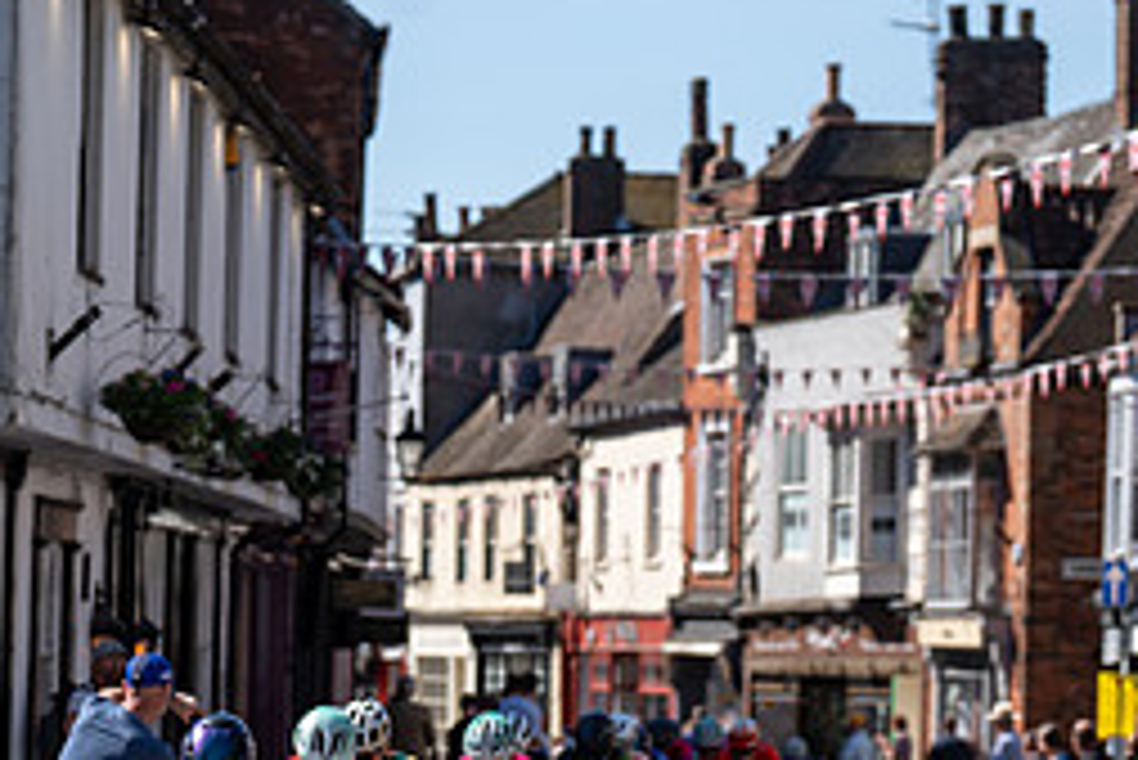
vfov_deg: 7.9
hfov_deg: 11.8
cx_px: 36
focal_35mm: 172
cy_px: 803
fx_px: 5440
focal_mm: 75
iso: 100
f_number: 3.5
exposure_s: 1/1000
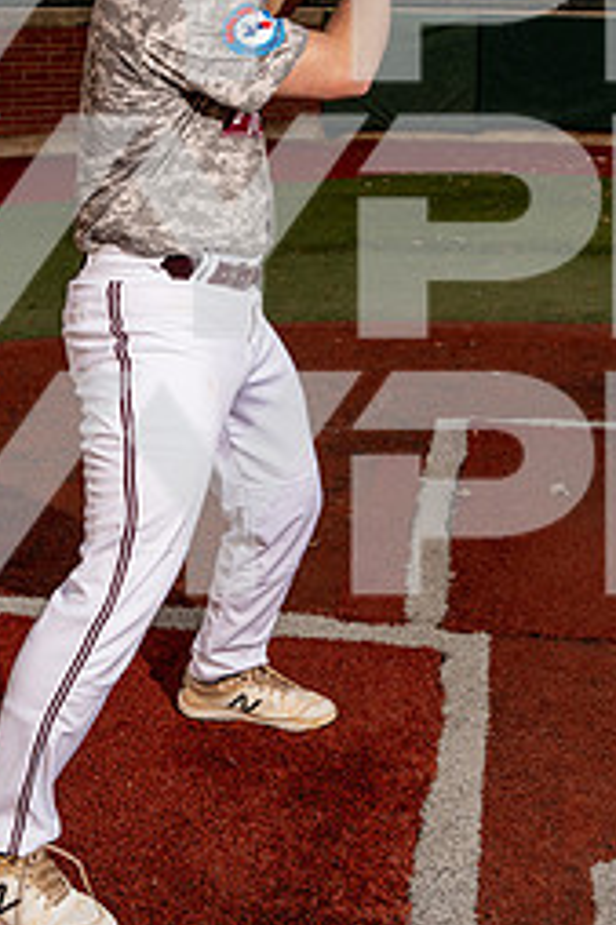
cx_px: 317
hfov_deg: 21.9
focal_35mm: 62
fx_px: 1593
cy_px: 229
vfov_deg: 31.8
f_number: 6.3
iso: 500
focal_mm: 35
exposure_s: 1/250
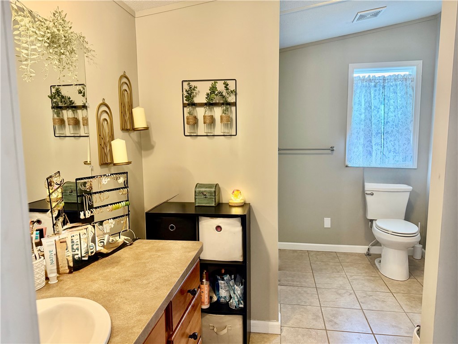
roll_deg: +0.9
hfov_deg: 71.6
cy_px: 172
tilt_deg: -6.2
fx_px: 318
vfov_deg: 56.8
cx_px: 229
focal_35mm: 24
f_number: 1.78
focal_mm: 6.76
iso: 400
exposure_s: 1/120
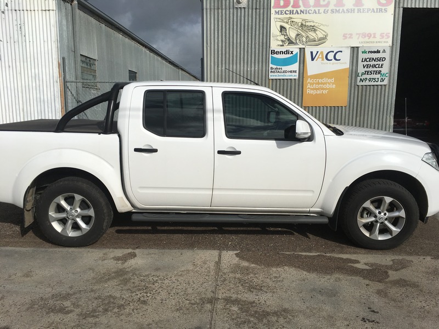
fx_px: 368
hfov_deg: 61.7
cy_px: 164
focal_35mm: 29
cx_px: 220
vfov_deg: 48.2
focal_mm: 4.15
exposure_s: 1/5128
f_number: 2.2
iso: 25
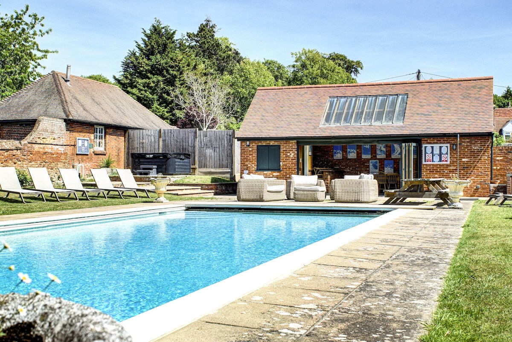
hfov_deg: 46.4
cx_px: 256
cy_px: 171
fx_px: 598
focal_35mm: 42
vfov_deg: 31.9
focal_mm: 28
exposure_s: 1/125
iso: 50
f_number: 9
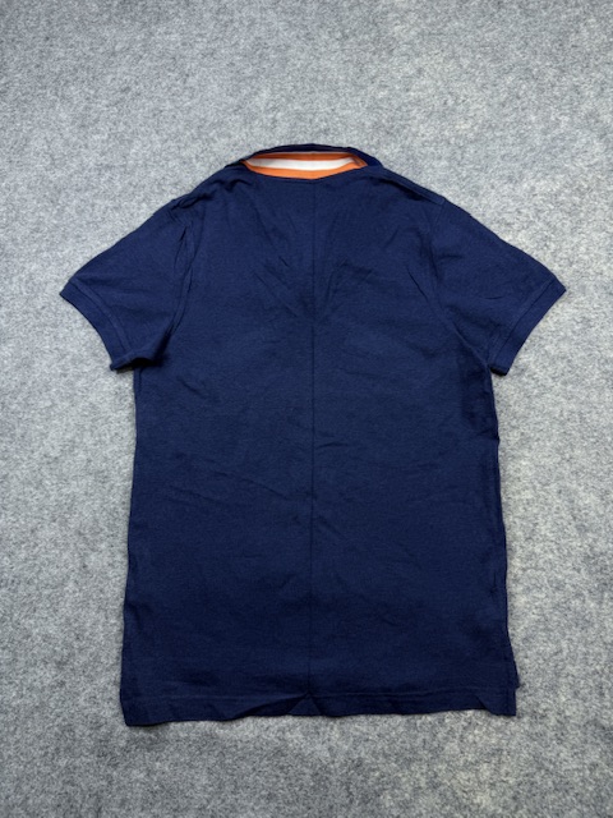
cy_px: 409
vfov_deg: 71.6
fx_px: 567
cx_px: 306
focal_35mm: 24
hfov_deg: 56.8
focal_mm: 6.76
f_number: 1.78
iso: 64
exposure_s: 1/121
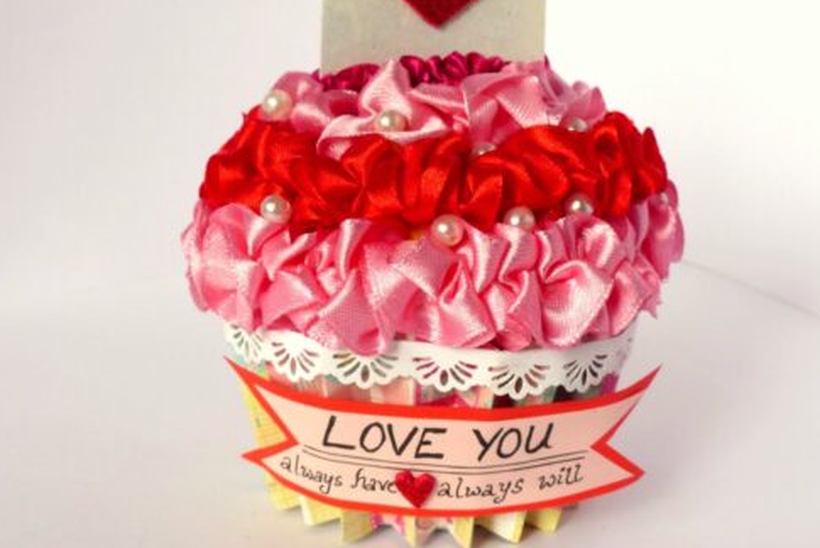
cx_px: 433
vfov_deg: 21.6
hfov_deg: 31.9
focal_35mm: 63
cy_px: 227
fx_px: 1436
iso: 100
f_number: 4
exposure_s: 1/125
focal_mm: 8.7
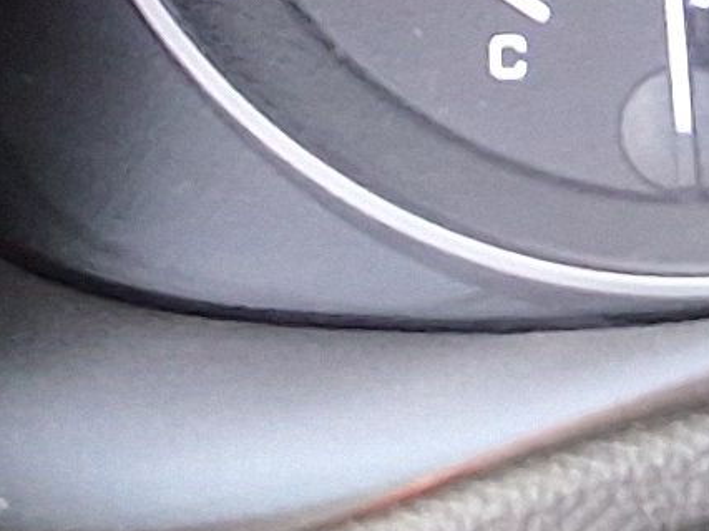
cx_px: 1592
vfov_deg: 6.9
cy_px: -88
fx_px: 4382
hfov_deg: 8.6
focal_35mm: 214
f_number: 1.9
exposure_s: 1/40
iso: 200
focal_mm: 2.91
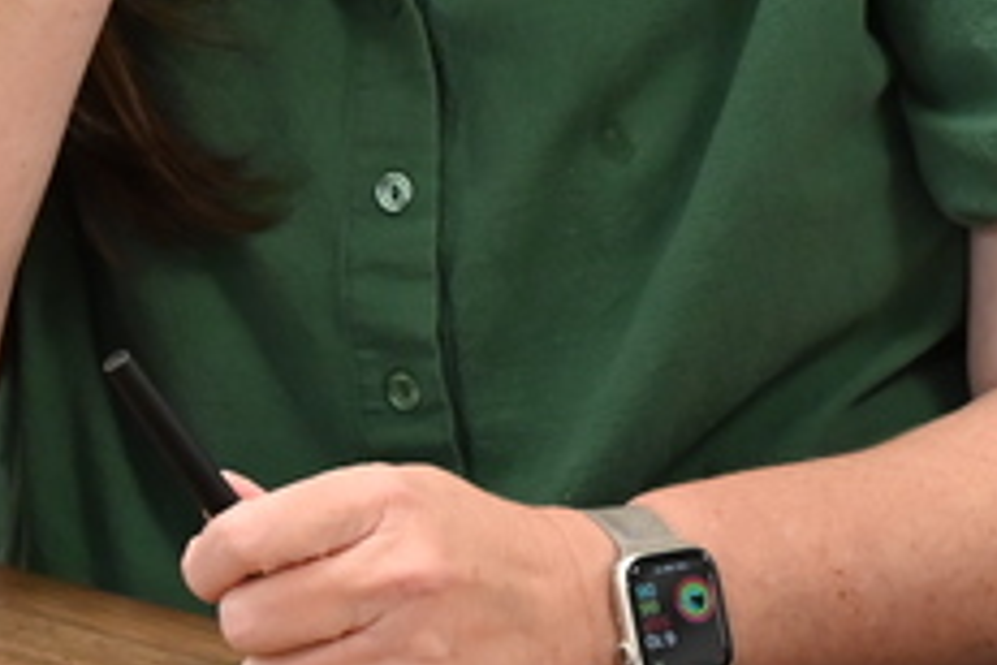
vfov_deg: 4.5
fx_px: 8474
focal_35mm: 306
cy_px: -48
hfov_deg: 6.7
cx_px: 1278
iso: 2800
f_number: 6
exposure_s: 1/125
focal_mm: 69
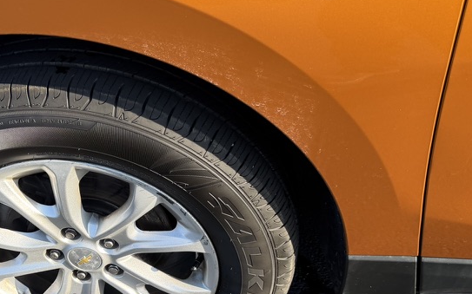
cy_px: 237
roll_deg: -1.2
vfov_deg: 26.3
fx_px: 617
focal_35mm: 48
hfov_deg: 40.9
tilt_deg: -43.0
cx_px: 132
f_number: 1.78
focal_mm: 6.76
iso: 100
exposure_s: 1/898
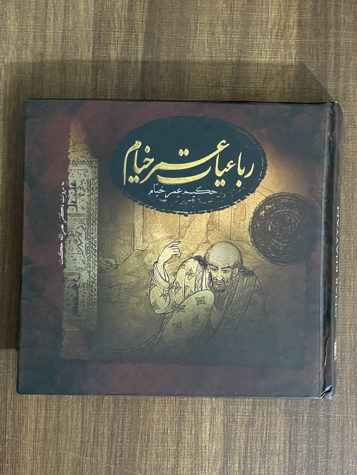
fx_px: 715
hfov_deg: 28.0
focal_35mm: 52
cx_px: 178
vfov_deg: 36.8
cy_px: 238
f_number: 2
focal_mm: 6
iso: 1250
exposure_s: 1/30
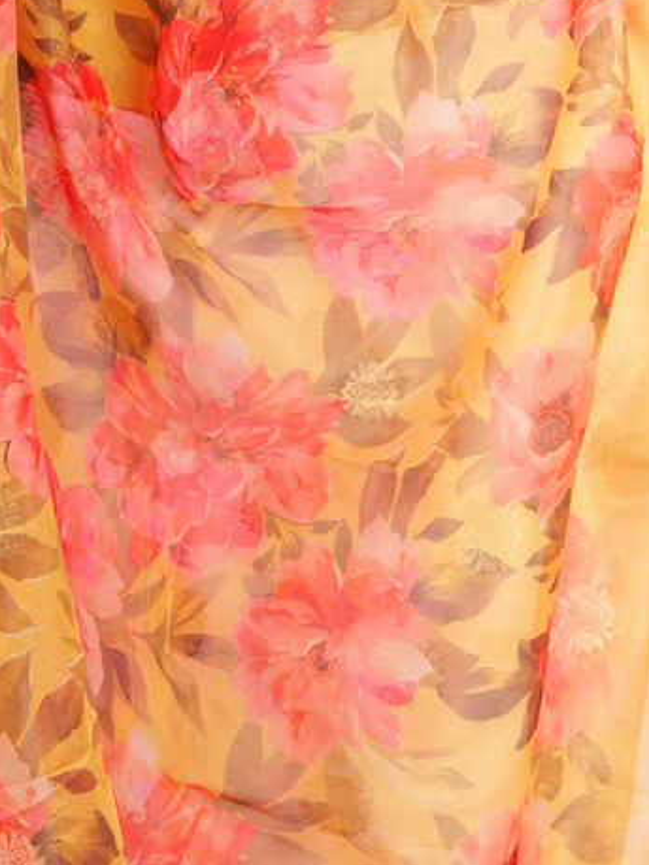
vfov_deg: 13.2
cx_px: -170
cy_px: -47
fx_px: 3676
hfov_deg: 9.9
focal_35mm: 147
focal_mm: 39
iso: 250
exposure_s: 1/160
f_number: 5
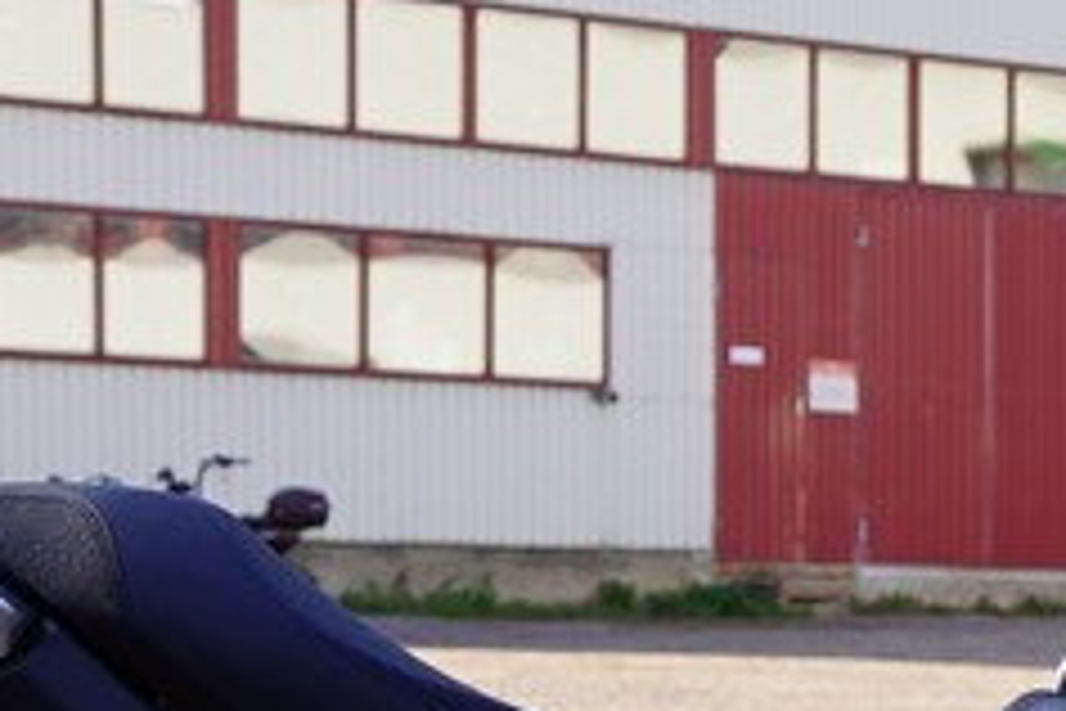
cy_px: 1094
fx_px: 5863
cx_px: 2123
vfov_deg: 6.8
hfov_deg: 9.7
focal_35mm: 198
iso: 100
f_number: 7.1
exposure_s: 1/100
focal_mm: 29
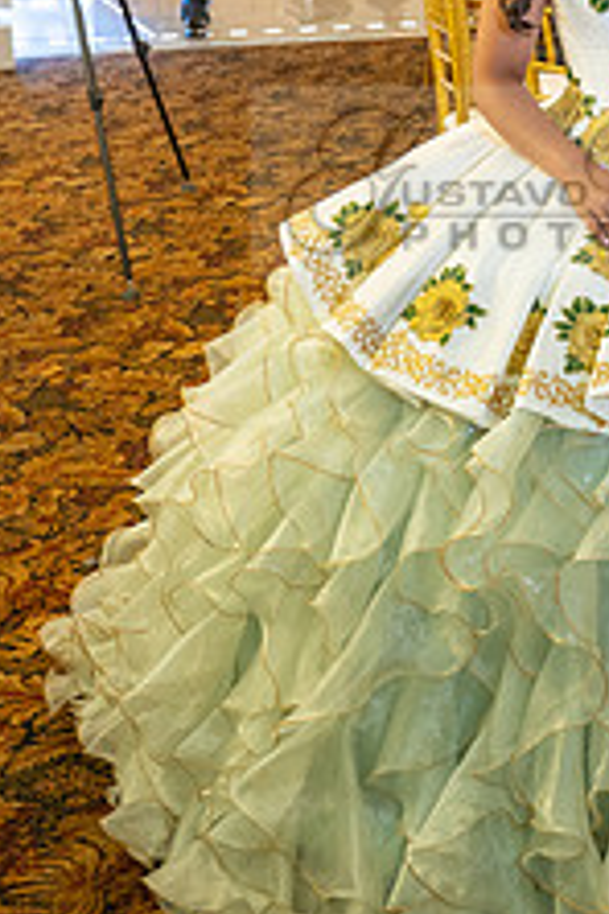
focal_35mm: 73
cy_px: 181
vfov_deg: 27.2
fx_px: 1852
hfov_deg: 18.0
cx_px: 668
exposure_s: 1/160
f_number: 3.2
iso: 640
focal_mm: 24
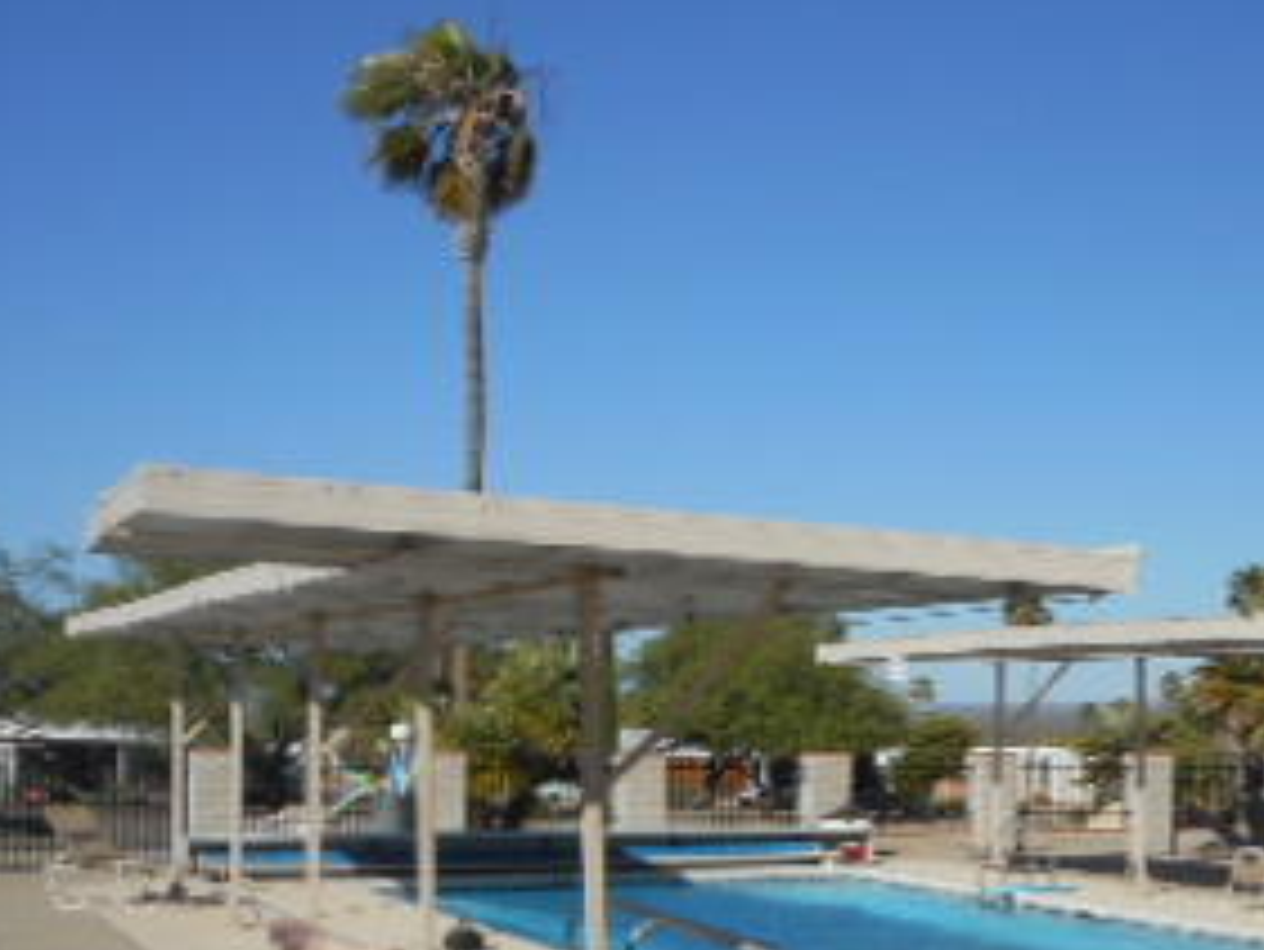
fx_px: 2082
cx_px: 1053
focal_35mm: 57
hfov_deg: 32.6
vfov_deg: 25.3
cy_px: 738
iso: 80
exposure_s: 1/1250
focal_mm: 4.5
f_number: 3.7
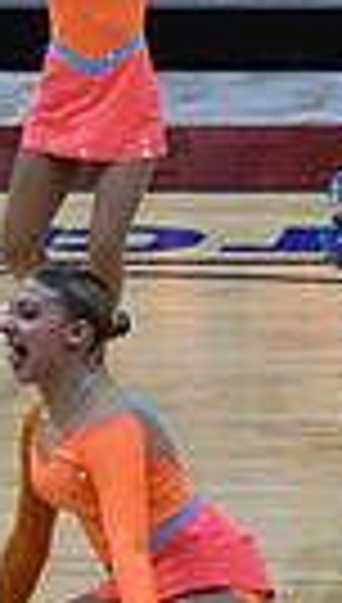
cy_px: 416
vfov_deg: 4.5
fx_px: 7610
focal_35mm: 475
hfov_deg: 2.5
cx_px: 1102
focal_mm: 70
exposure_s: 1/500
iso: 4000
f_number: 4
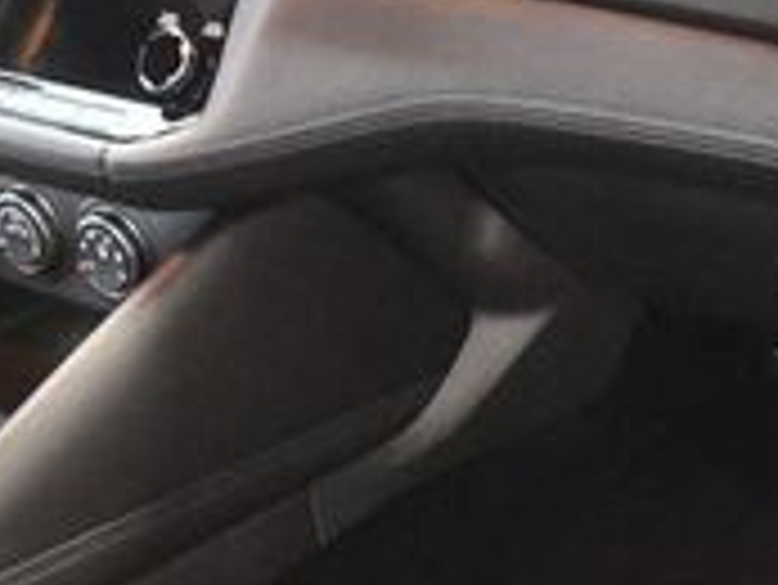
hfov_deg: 20.4
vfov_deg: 15.4
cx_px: 378
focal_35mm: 96
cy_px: 428
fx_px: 2159
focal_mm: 18
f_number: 3.5
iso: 11400
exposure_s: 1/60
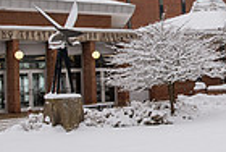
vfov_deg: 15.1
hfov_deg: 21.5
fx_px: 572
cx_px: 226
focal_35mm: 91
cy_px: 59
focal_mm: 22
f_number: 5
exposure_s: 1/500
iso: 200
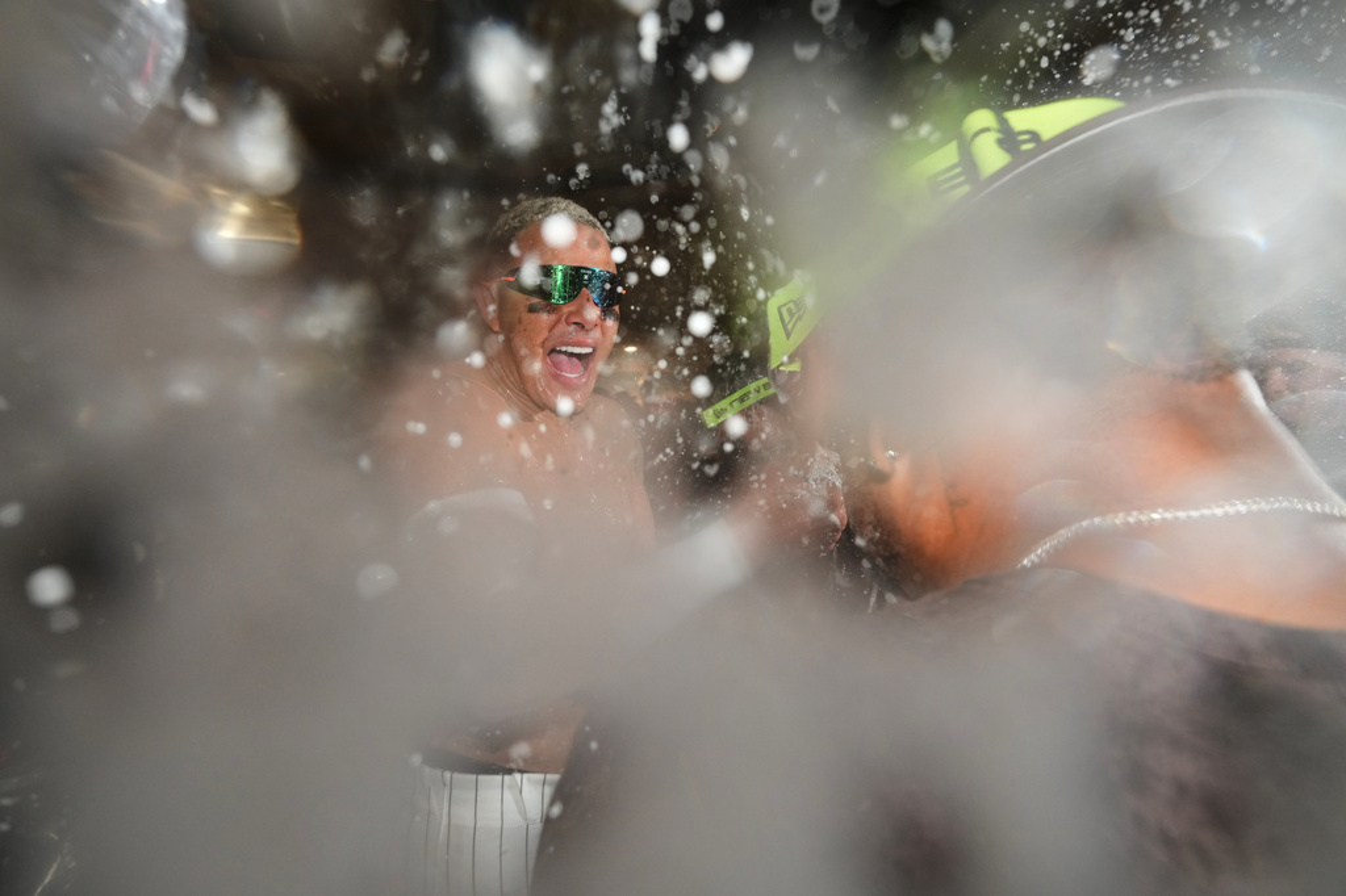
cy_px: 448
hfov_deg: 84.0
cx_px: 673
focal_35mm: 20
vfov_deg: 61.9
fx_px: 747
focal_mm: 20
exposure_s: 1/80
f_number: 5
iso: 1600
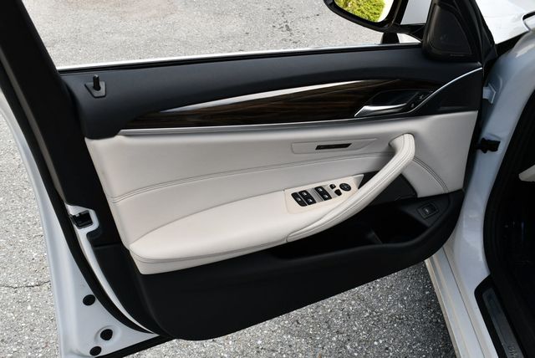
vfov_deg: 36.9
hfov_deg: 53.1
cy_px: 179
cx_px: 268
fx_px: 535
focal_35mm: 36
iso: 200
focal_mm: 18
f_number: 6.3
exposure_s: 1/250
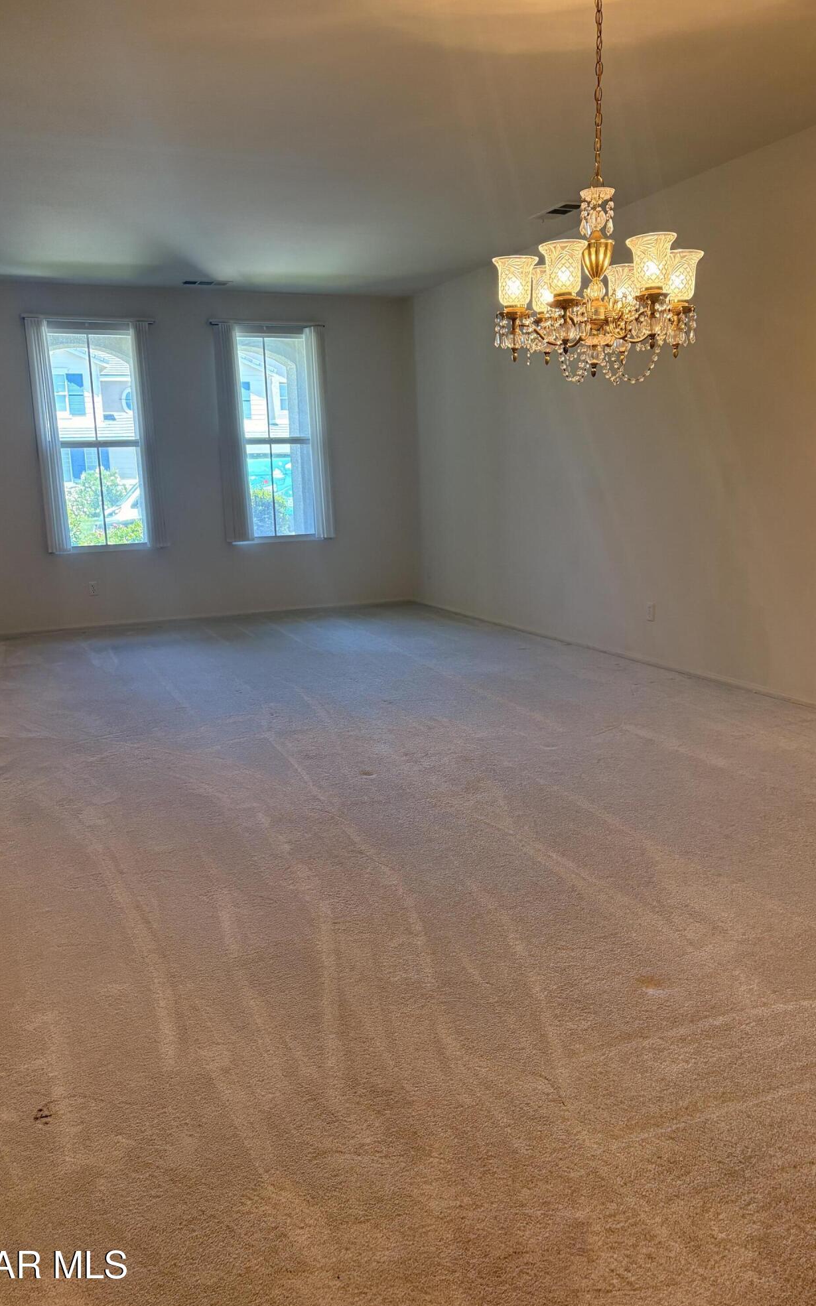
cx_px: 411
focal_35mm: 28
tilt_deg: -11.0
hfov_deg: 44.5
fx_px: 997
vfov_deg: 66.5
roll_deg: +1.8
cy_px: 663
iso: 200
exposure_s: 1/120
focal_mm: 5.96
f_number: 1.6
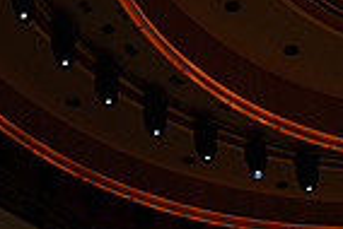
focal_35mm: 98
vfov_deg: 12.3
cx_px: 271
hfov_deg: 20.6
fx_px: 935
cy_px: 462
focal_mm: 24
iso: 2500
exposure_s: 1/200
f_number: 5.6
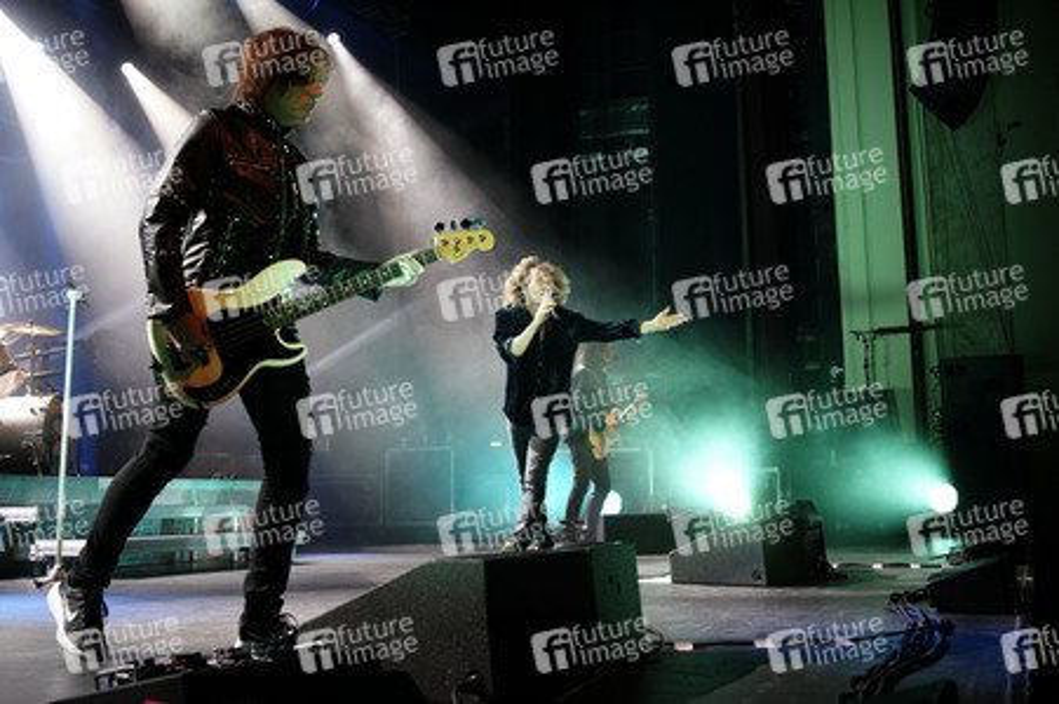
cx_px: 530
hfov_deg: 58.8
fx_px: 941
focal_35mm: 32
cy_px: 352
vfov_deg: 41.1
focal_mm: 32
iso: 2500
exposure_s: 1/320
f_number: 5.6
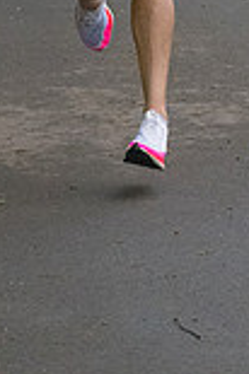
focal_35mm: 435
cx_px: 98
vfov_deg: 4.7
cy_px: -109
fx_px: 4523
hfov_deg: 3.2
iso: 6400
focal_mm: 100
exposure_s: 1/1250
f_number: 5.6
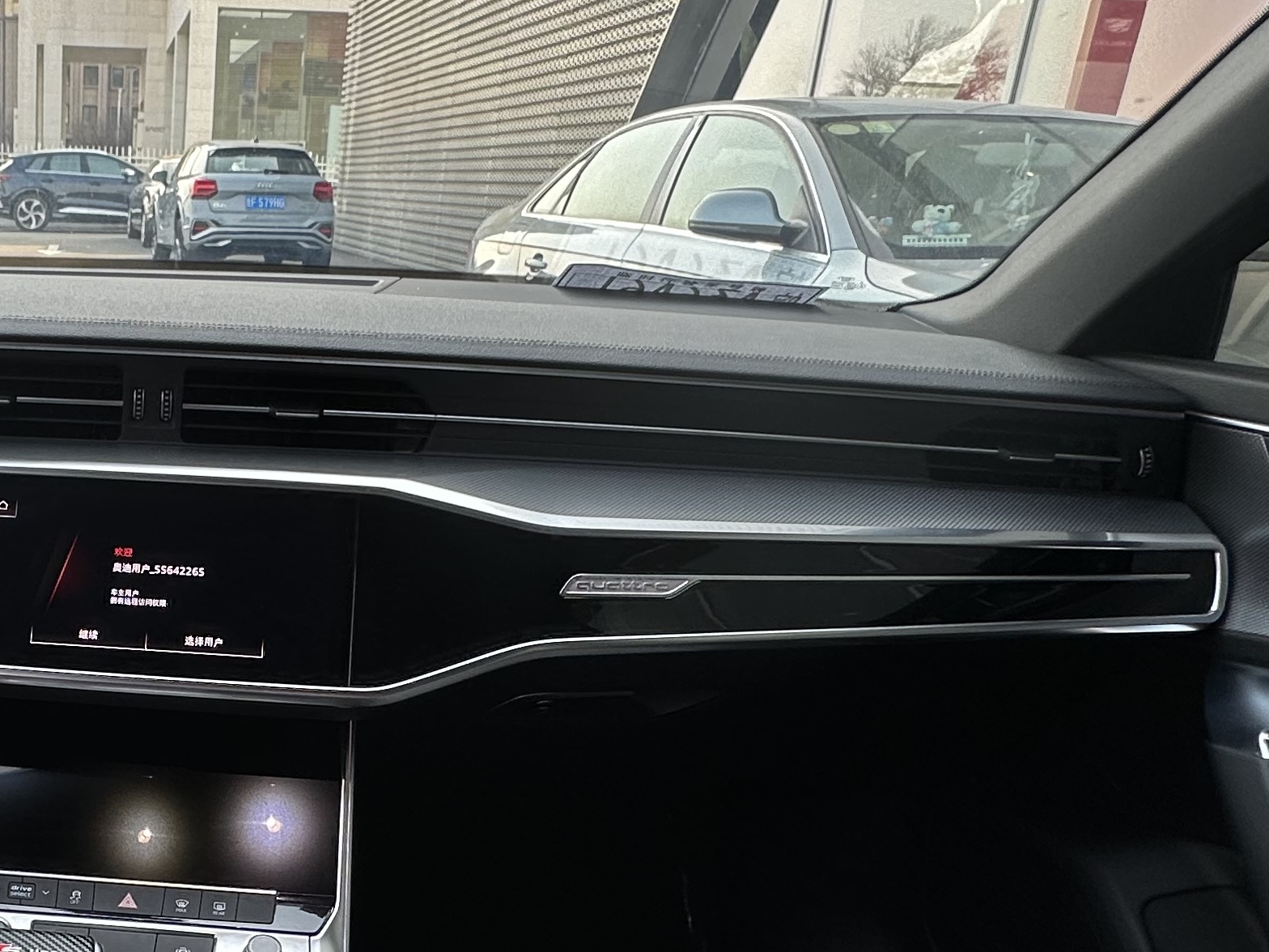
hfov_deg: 46.1
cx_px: 112
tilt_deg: -18.9
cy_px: 633
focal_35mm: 36
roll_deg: -1.6
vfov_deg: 39.2
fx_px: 1320
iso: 40
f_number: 2.2
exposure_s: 1/99
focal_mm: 2.22
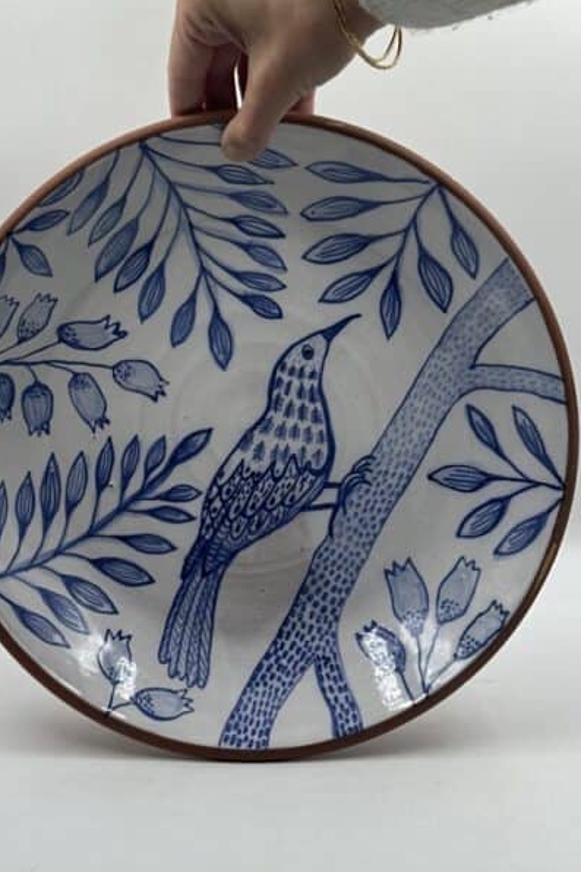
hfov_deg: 20.3
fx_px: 1623
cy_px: 348
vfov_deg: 30.0
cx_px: 247
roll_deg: -2.4
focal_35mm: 67
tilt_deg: -10.9
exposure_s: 1/396
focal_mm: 6.86
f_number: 1.78
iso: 64
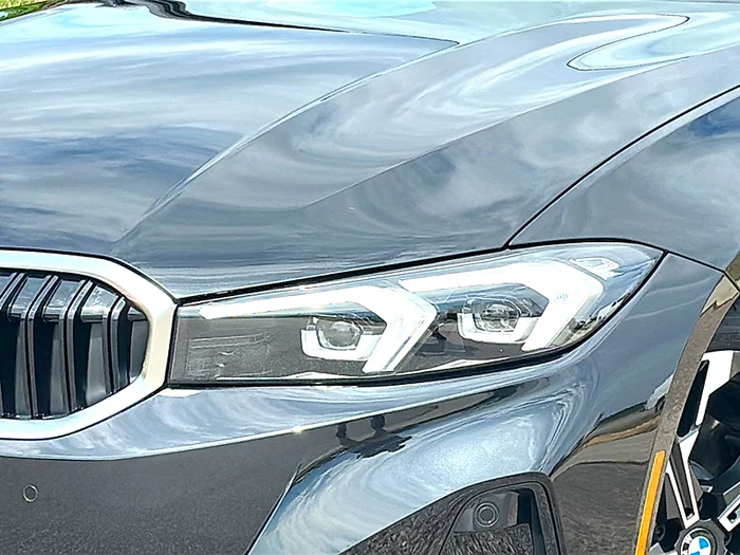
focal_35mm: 100
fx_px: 2138
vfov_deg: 14.8
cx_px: 370
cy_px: 278
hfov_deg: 19.6
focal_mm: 6.86
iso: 100
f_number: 1.78
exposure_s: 1/3623
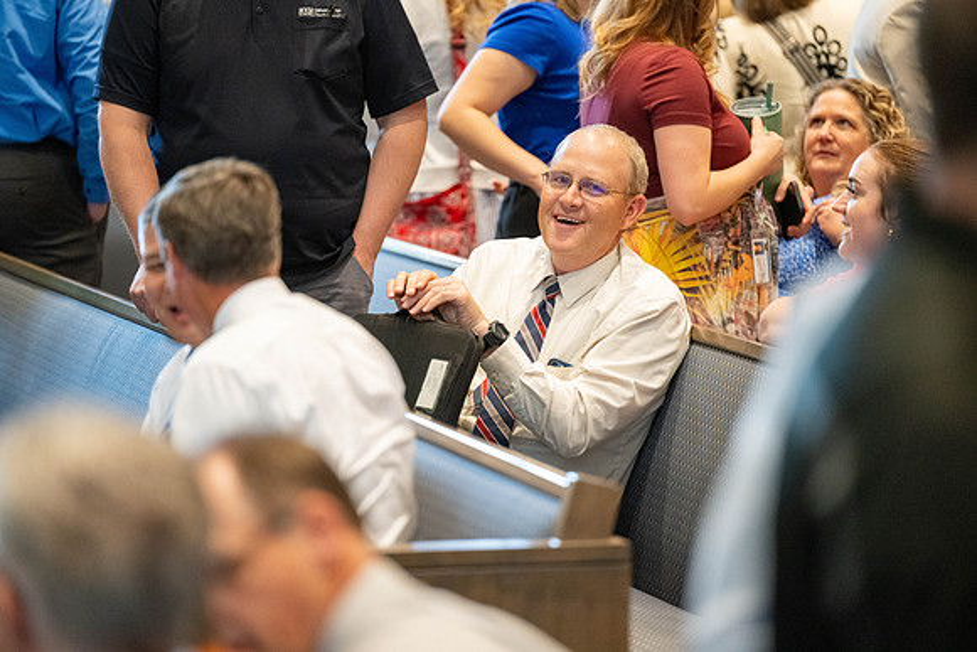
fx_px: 5429
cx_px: 488
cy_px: 326
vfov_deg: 6.9
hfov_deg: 10.3
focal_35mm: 200
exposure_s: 1/200
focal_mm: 200
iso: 5000
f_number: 2.8
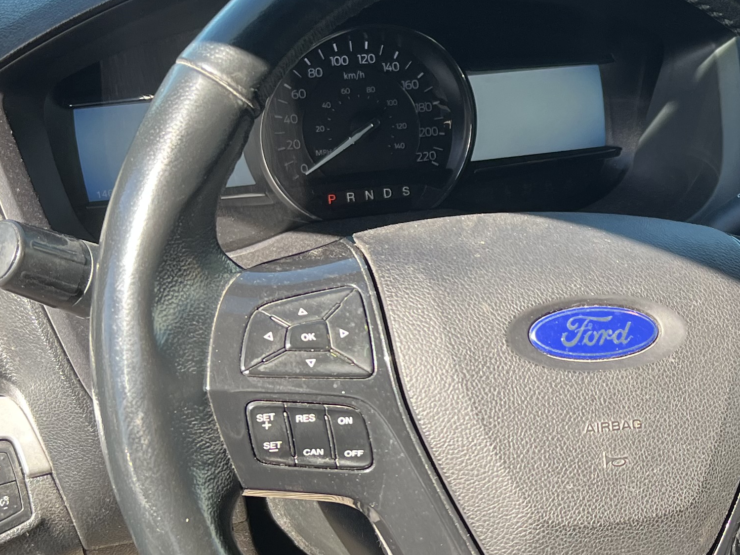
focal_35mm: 70
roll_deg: -7.2
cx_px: 685
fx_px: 1496
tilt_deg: -34.7
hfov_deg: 26.7
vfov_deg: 20.8
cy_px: 433
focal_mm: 5.7
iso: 50
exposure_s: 1/325
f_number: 1.5
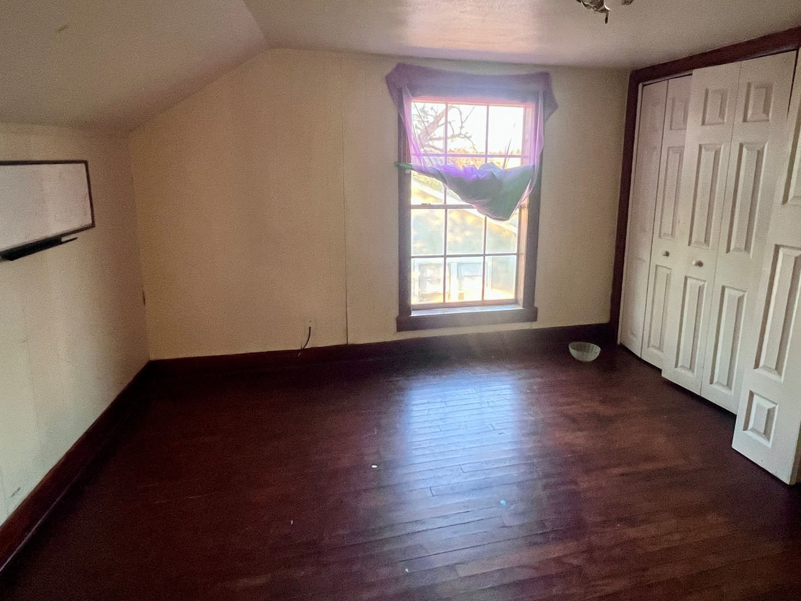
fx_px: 440
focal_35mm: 19
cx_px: 451
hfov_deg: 84.2
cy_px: 247
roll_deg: -1.1
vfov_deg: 68.2
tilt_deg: -10.2
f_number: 1.8
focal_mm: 1.57
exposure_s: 1/60
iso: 400
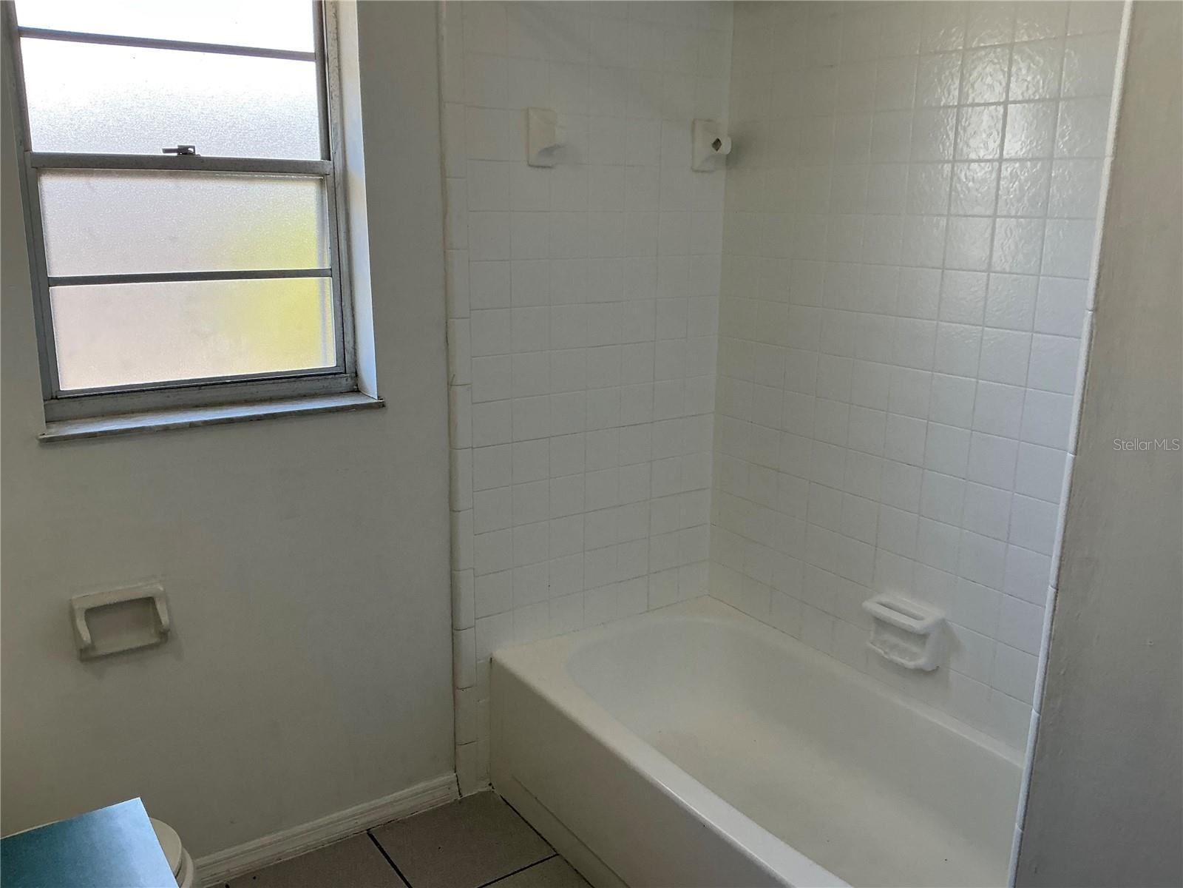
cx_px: 592
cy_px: 444
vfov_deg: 49.7
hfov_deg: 63.4
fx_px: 957
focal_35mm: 28
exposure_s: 1/120
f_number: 1.8
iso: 64
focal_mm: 3
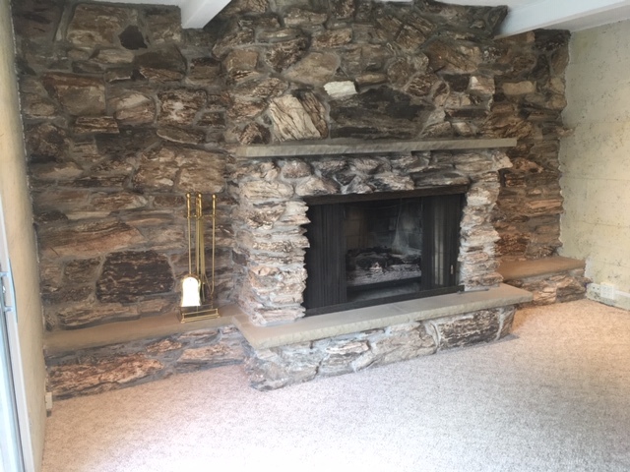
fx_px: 528
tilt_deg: -8.7
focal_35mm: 29
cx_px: 315
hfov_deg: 61.7
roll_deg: +0.9
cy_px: 236
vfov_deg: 48.2
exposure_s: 1/30
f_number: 2.2
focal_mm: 4.15
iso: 80
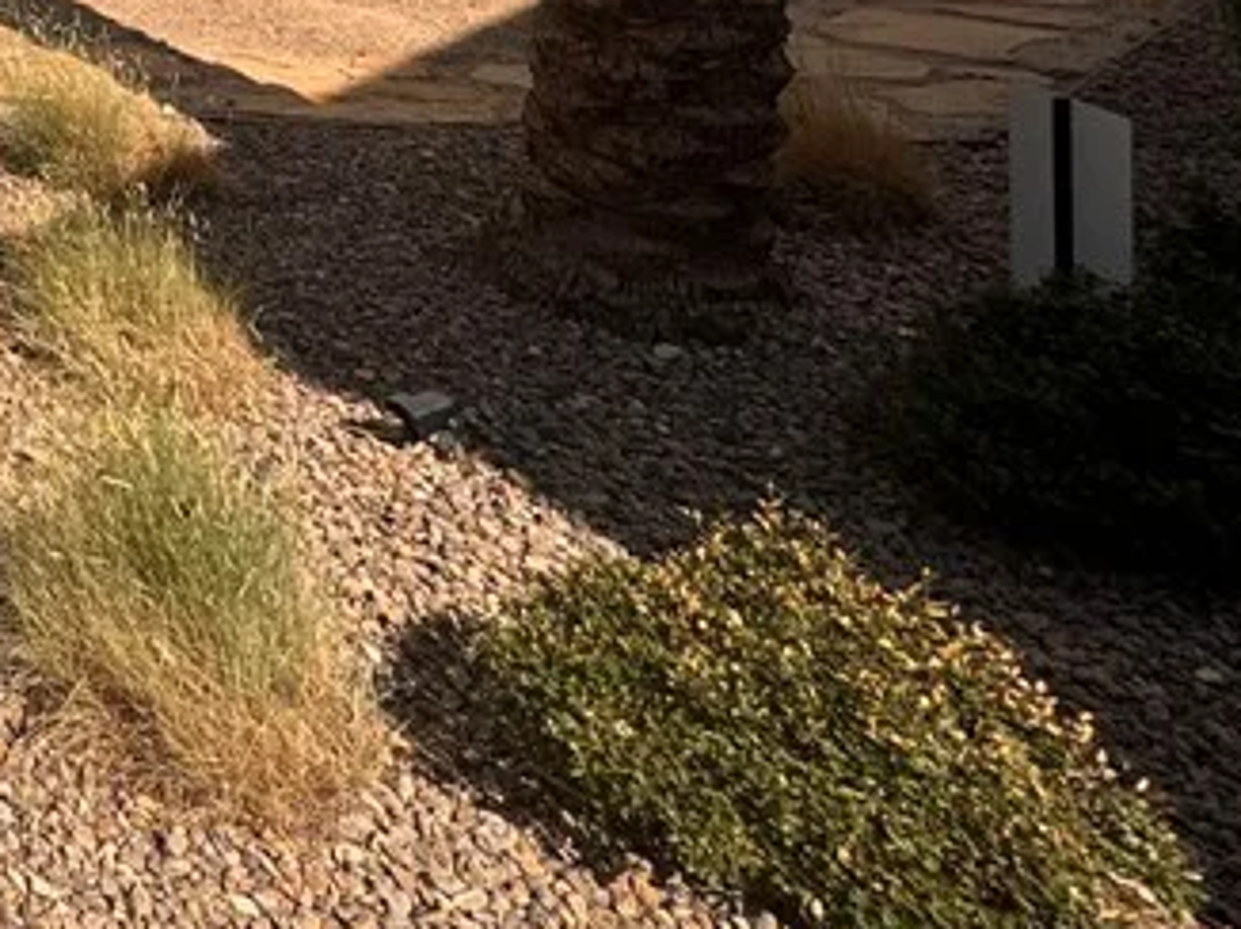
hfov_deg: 27.8
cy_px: -297
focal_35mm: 44
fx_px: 1576
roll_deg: +1.5
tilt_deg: -6.5
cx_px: -651
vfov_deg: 27.2
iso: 50
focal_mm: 2.22
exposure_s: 1/3390
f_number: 2.2
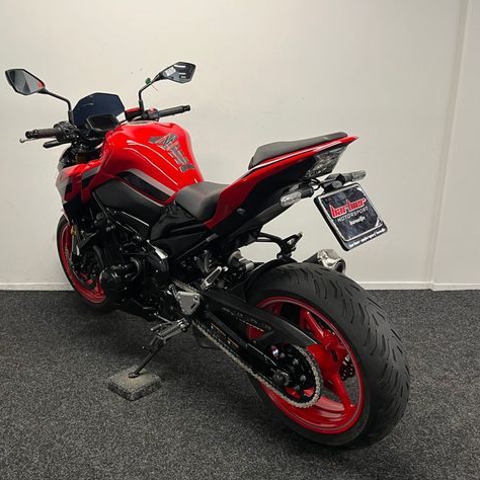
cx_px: 208
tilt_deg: -14.6
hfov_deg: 52.4
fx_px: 486
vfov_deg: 52.5
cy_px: 241
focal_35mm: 31
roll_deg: +0.4
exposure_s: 1/50
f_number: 1.6
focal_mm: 5.1
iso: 100
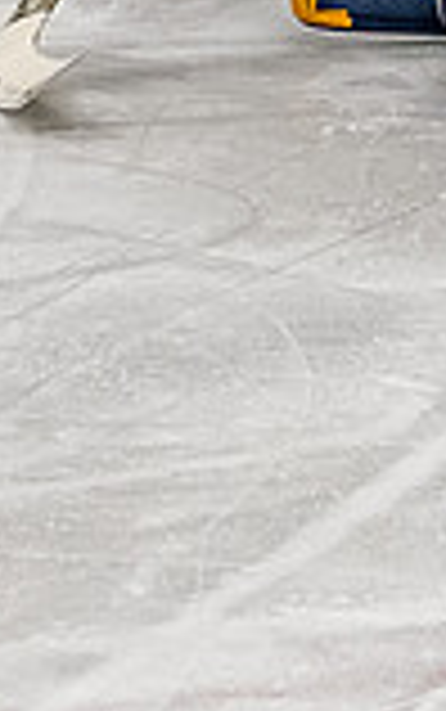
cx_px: 560
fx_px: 14365
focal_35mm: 740
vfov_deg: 2.8
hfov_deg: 1.8
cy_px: -481
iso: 1600
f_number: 3.2
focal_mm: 75
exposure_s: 1/800
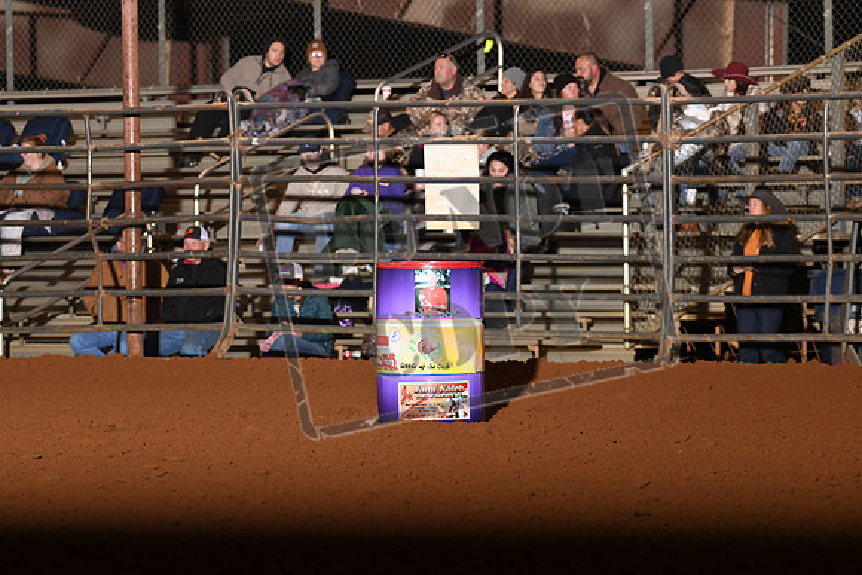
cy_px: 288
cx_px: 431
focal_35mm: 240
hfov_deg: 8.6
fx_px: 5748
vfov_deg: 5.7
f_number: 5.6
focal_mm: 240
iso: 1000
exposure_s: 1/250
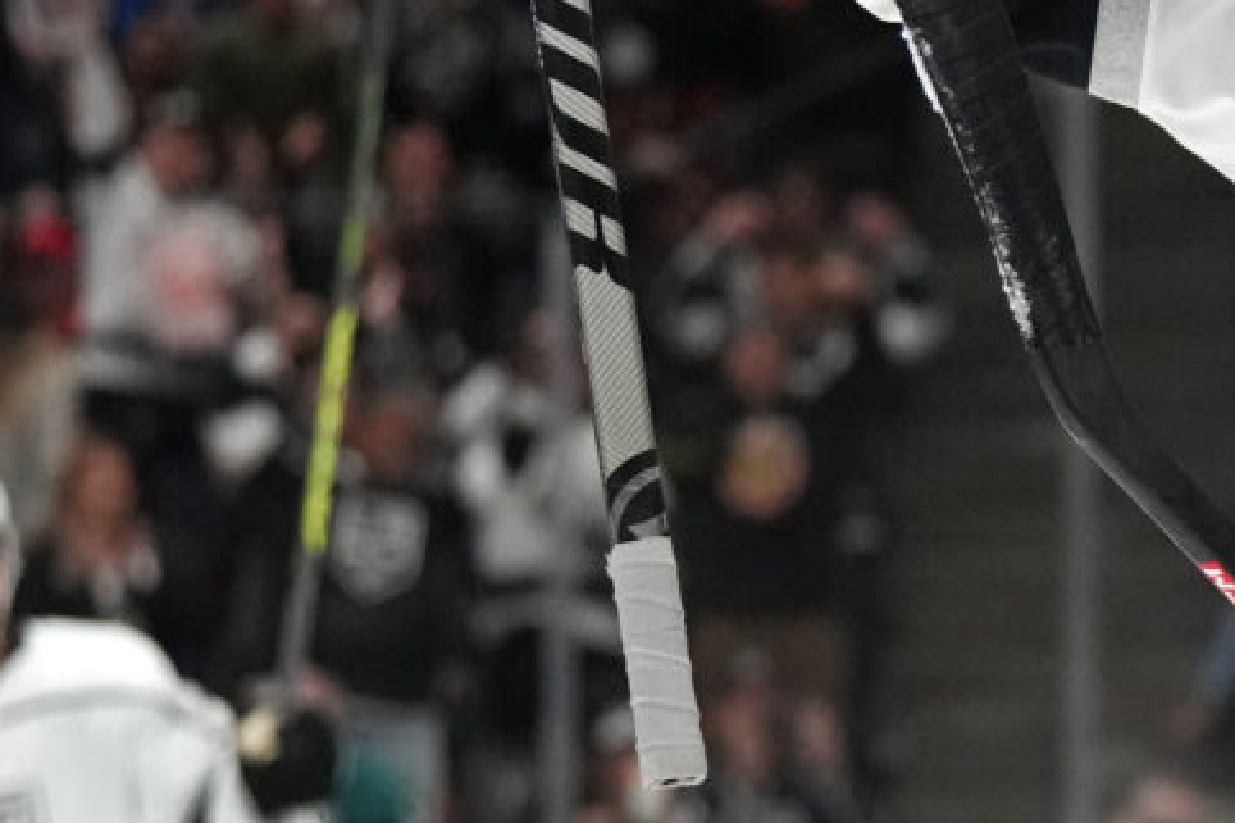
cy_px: 118
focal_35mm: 279
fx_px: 9567
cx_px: 1799
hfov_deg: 7.3
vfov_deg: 4.9
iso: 3200
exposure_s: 1/4000
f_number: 2.8
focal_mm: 70
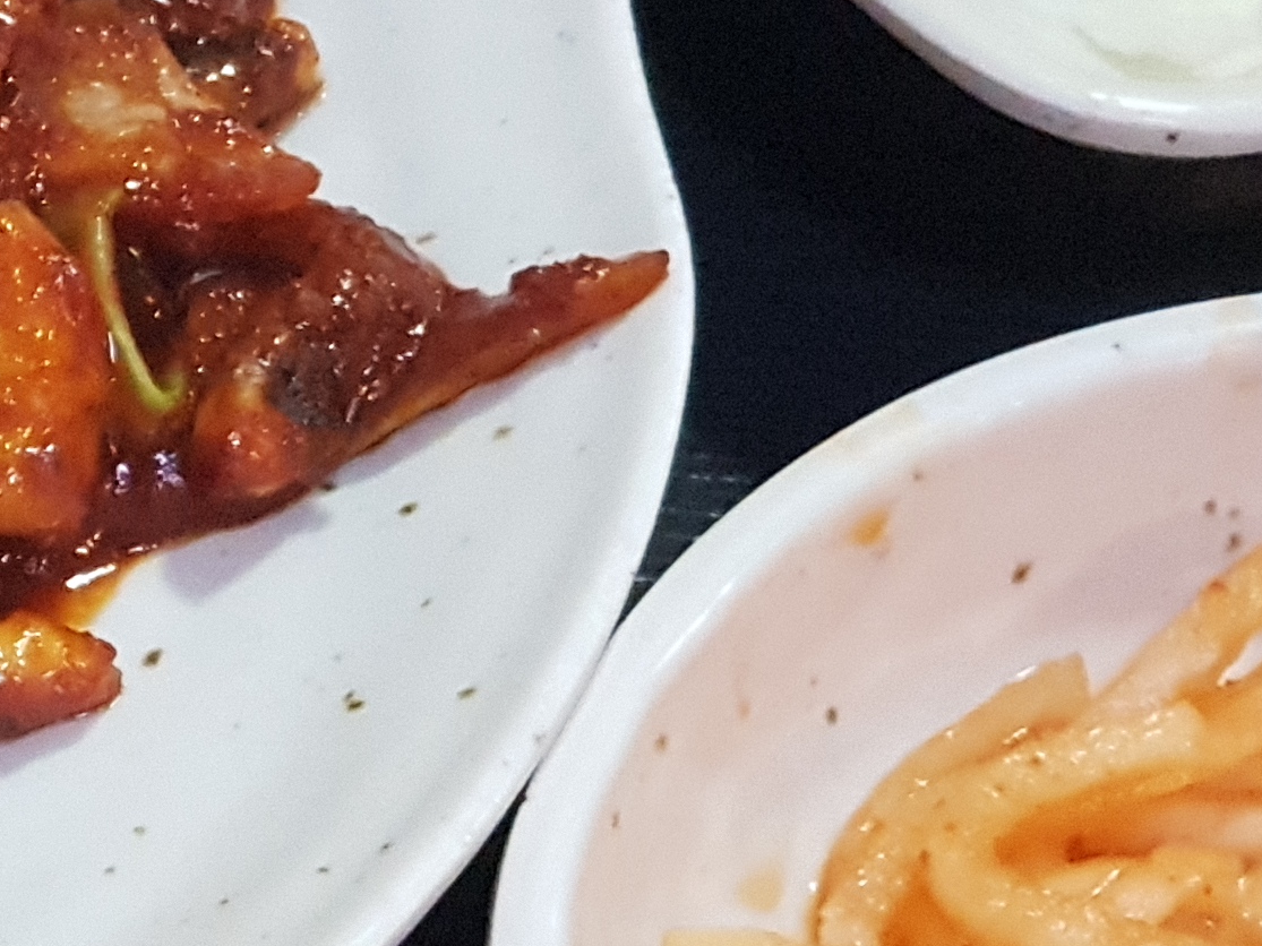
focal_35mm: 188
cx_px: -779
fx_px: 6853
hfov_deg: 10.1
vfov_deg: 7.9
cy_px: 404
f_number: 2.4
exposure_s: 1/30
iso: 500
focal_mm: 6
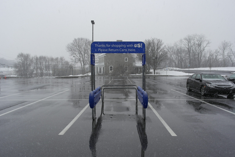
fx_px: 196
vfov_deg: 43.6
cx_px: 118
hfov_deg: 61.9
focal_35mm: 30
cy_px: 78
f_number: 5
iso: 100
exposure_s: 1/160
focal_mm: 20
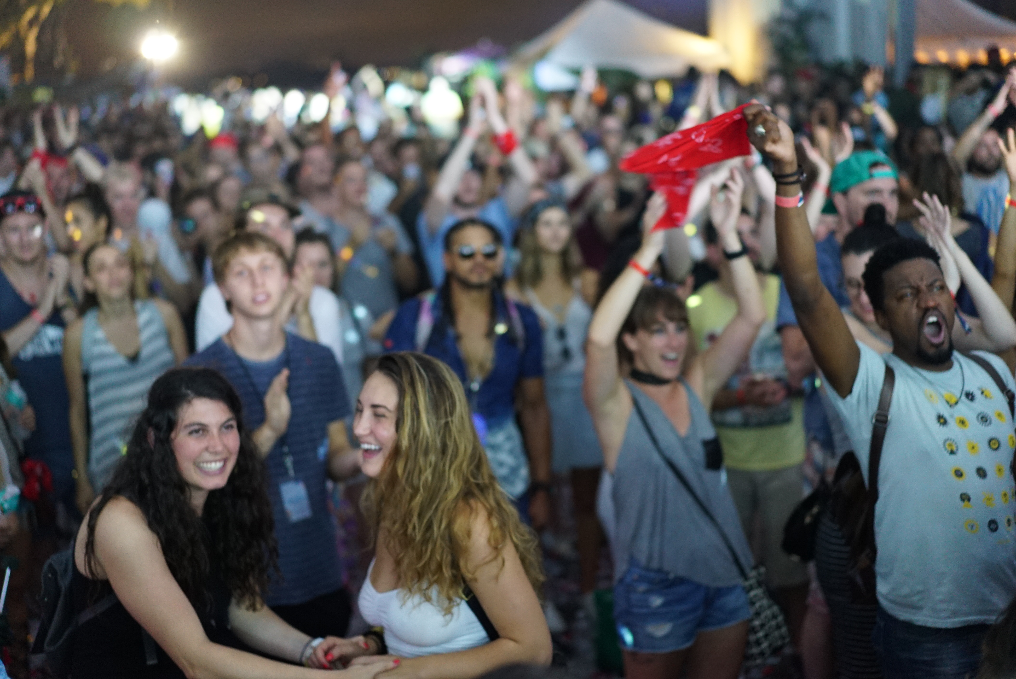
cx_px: 508
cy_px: 340
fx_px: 1553
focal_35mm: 55
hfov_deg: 36.2
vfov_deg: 24.6
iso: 4000
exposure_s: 1/160
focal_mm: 55
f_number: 2
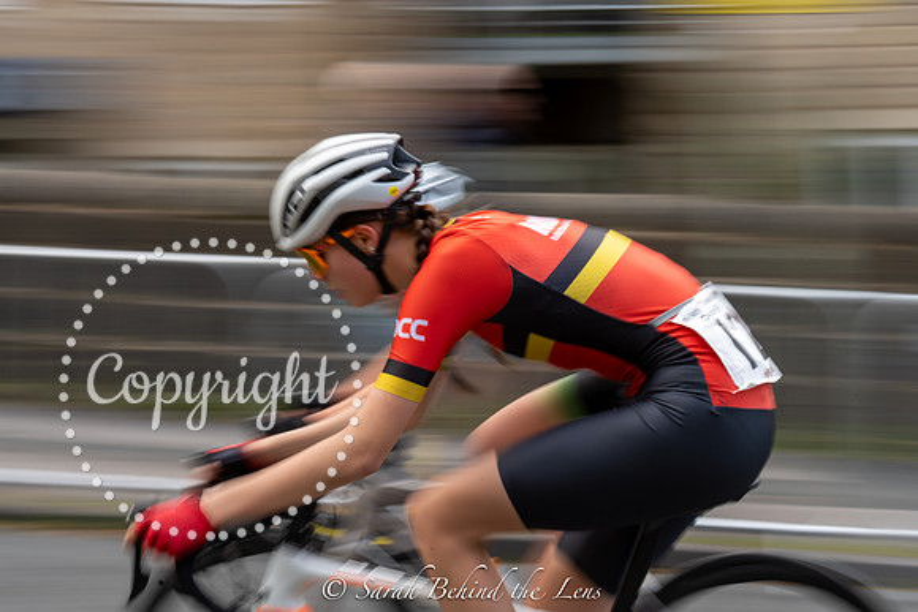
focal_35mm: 72
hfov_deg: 28.1
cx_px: 459
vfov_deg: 18.9
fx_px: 1836
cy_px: 306
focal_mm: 72
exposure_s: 1/25
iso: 400
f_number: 22
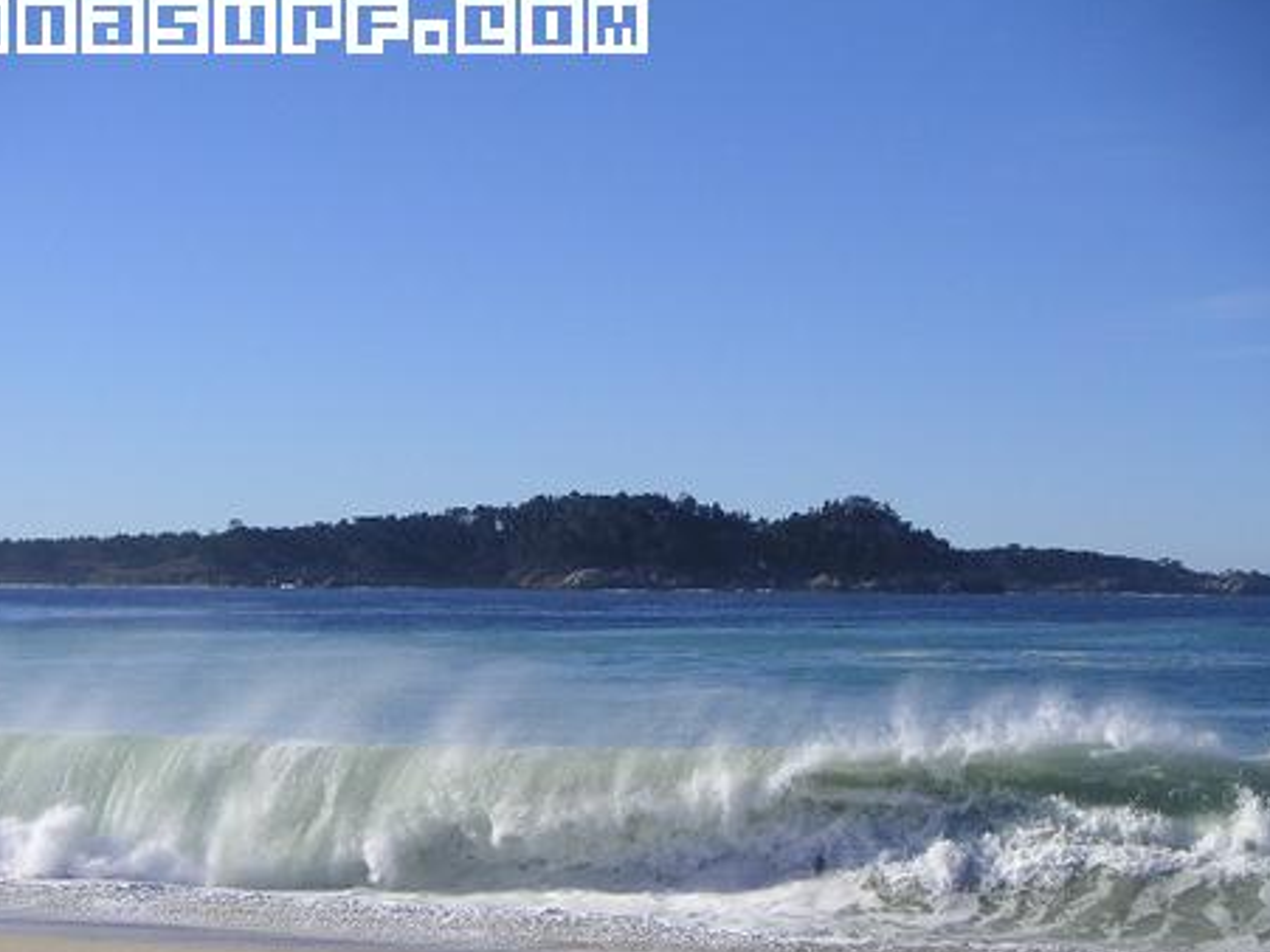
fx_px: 2457
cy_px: 560
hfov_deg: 29.0
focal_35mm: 67
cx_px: 570
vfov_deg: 21.9
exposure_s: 1/180
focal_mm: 8.6
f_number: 6.7
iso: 50
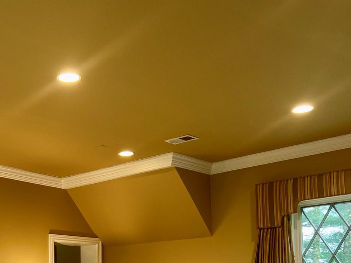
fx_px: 568
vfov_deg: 24.7
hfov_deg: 33.3
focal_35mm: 56
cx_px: 66
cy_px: 271
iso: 64
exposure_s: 1/60
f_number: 1.5
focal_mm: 5.7
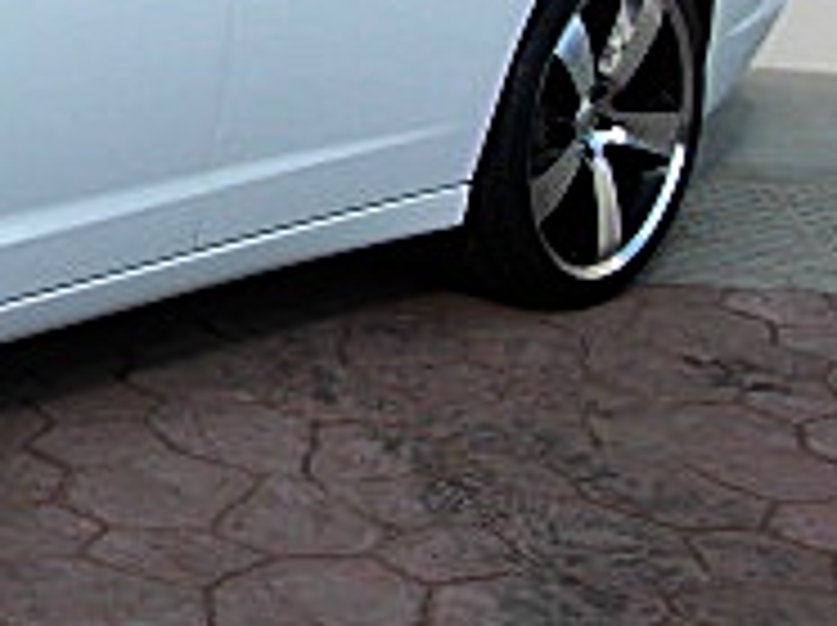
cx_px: -504
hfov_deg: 14.6
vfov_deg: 11.9
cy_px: 149
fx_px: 2994
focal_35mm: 124
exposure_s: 1/500
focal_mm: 6.3
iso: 50
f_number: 2.8
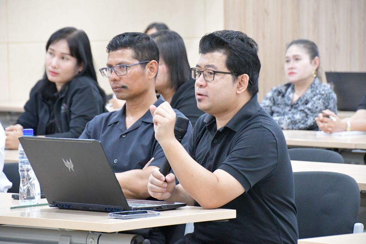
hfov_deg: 11.0
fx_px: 1901
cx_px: 183
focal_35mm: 187
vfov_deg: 7.3
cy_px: 122
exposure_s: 1/100
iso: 12800
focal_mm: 125
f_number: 6
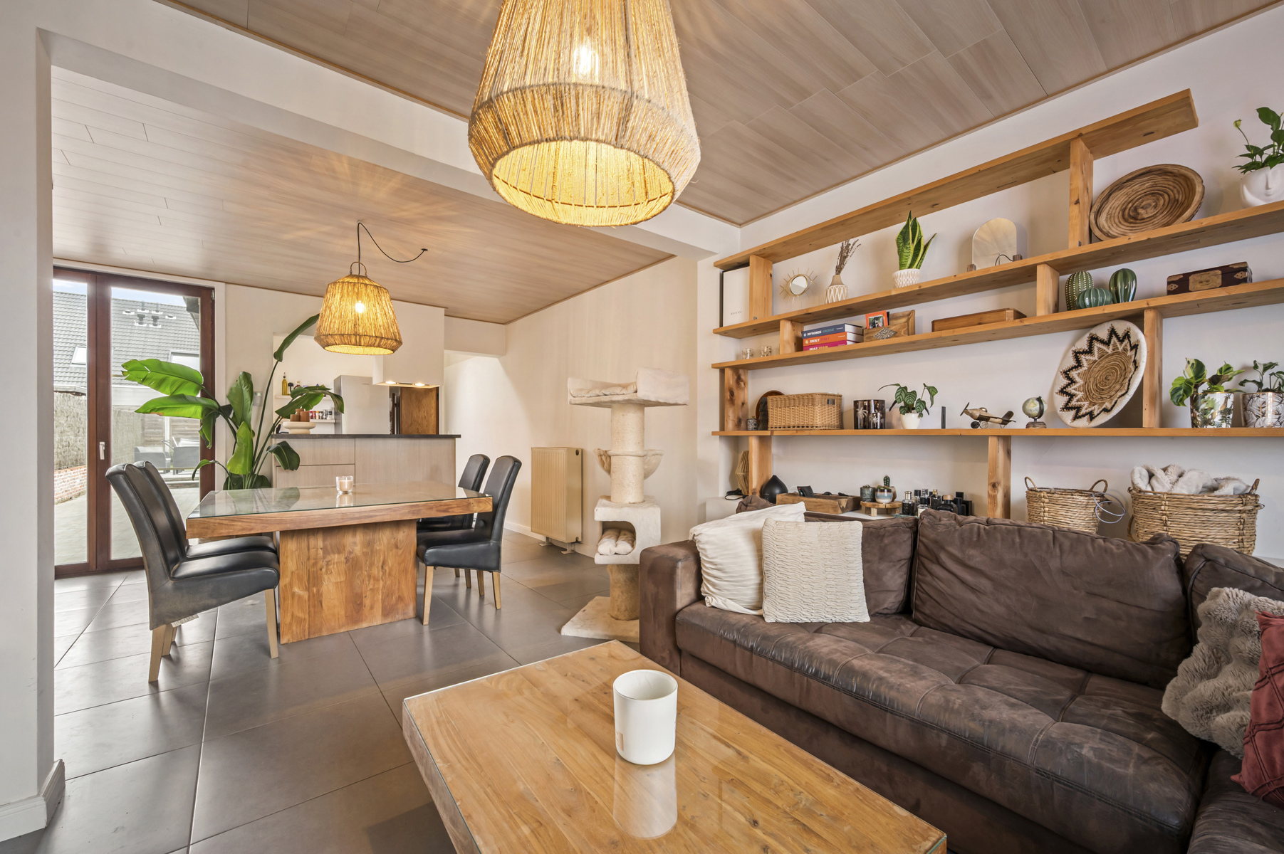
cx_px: 642
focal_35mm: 14
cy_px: 427
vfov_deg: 81.1
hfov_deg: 104.3
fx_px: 499
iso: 400
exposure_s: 1
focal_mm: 14
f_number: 11
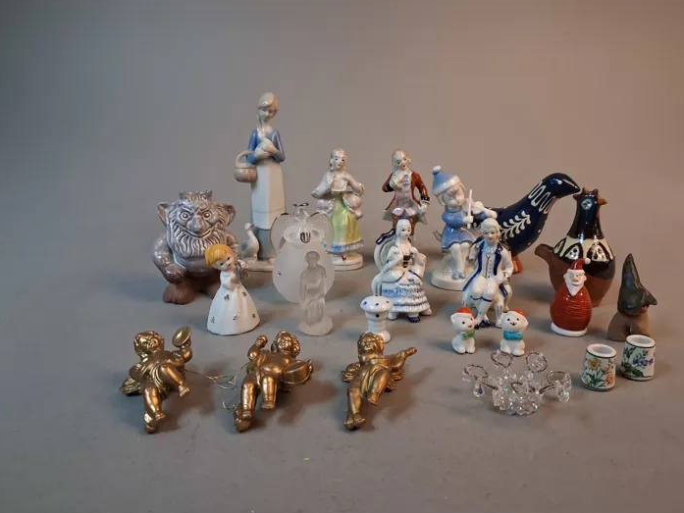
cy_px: 241
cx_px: 390
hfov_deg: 58.1
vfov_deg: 45.4
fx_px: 613
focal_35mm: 31
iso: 400
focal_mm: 4
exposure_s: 1/100
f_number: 1.8
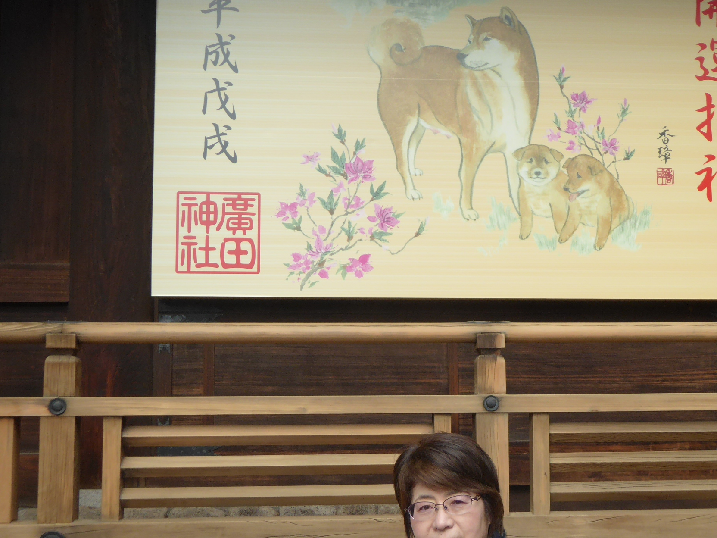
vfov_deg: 24.4
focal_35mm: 60
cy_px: 321
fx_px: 1243
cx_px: 467
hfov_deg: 32.0
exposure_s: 1/320
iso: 100
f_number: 3.7
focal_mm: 6.7
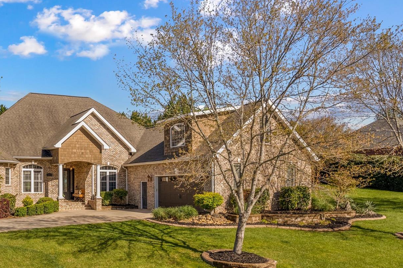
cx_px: 77
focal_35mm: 37
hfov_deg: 48.7
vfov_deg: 35.5
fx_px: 414
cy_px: 182
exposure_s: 1/730
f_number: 2.8
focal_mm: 8.38
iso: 100
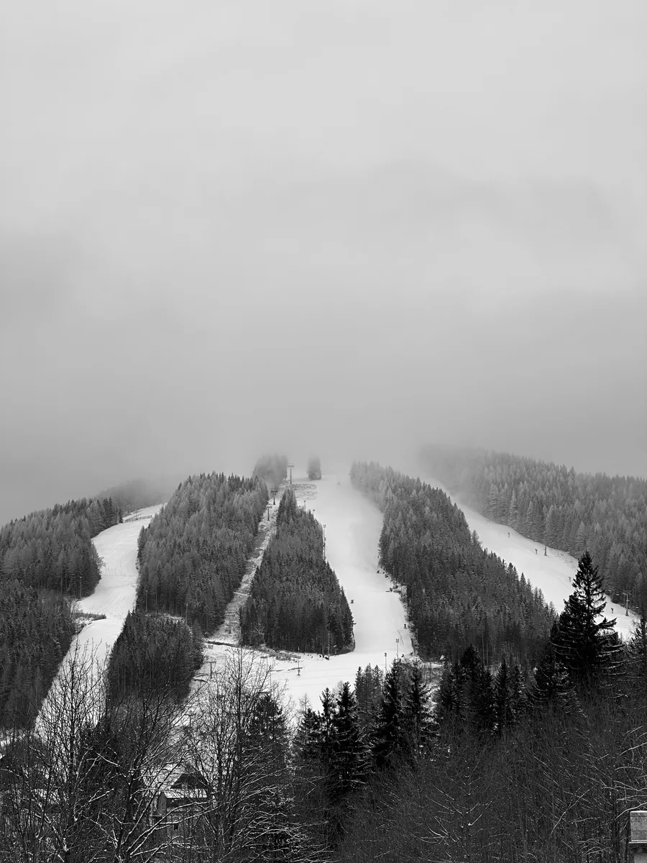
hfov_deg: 19.1
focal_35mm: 77
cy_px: 432
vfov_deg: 25.3
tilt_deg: +11.5
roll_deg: -0.2
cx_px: 324
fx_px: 1919
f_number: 2.8
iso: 32
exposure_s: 1/111
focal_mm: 9
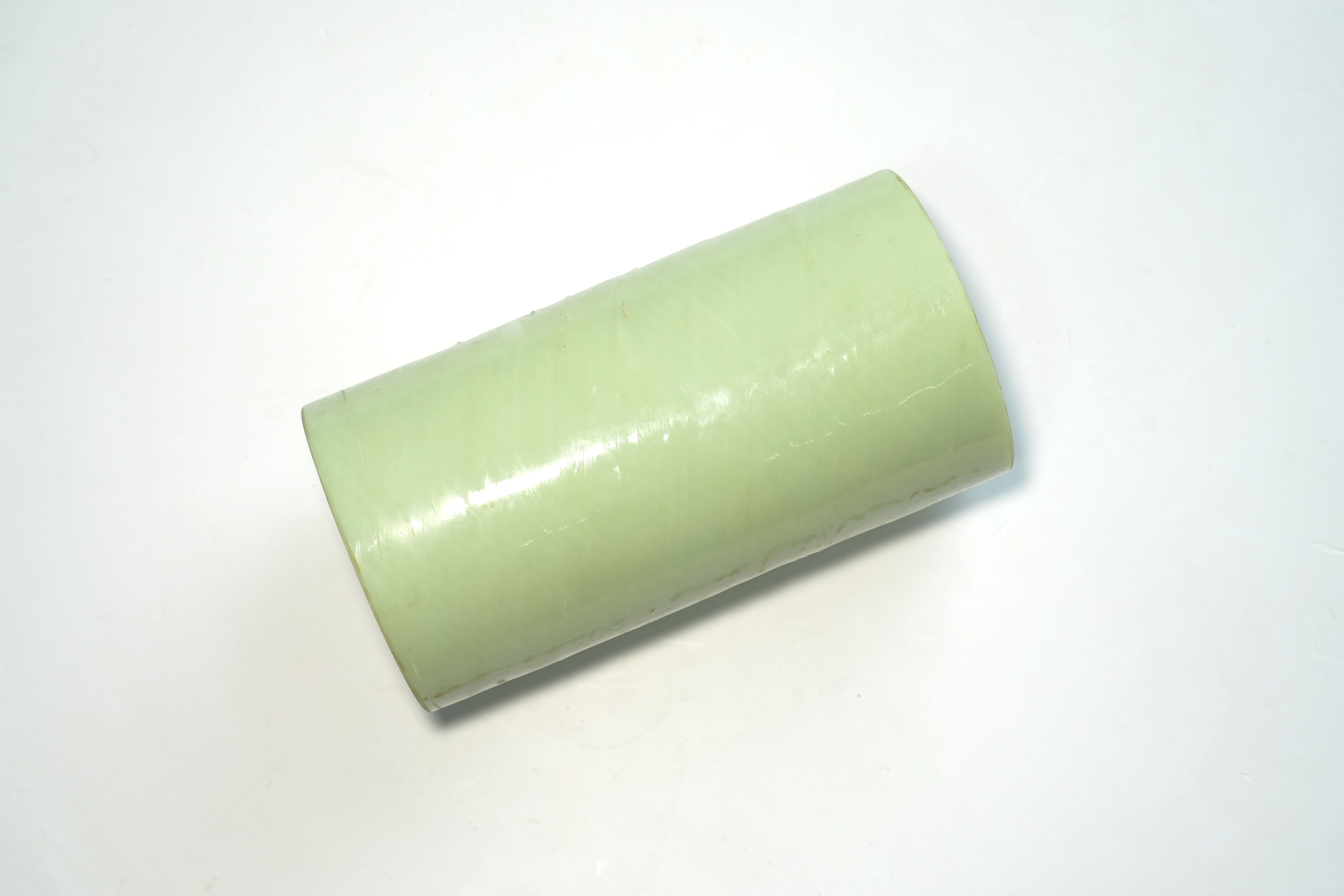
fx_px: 2576
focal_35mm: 69
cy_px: 448
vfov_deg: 19.7
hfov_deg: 29.2
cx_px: 672
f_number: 6.7
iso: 640
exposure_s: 1/90
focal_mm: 69
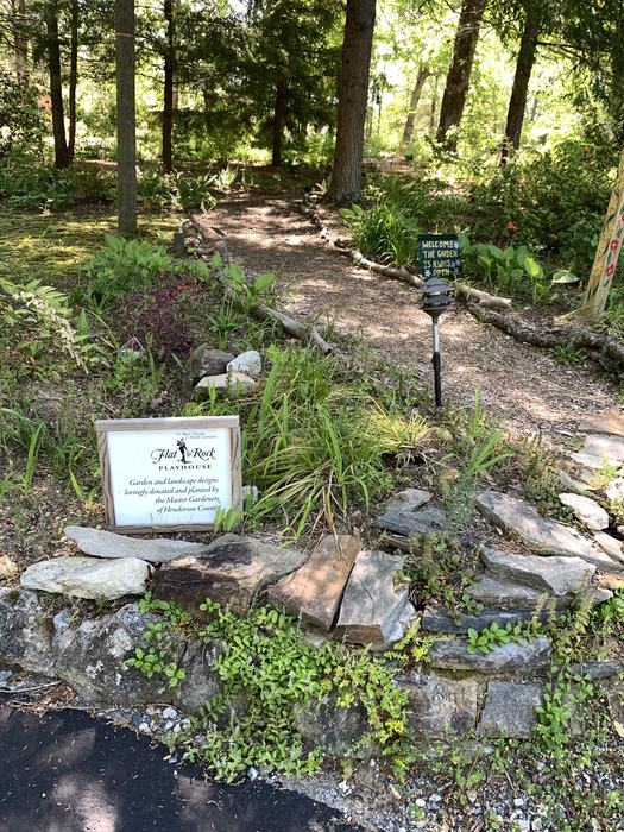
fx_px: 625
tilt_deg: -20.1
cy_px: 416
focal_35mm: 26
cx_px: 312
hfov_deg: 53.1
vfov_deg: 67.3
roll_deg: -6.3
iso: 50
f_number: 1.8
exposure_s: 1/121
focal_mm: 4.25
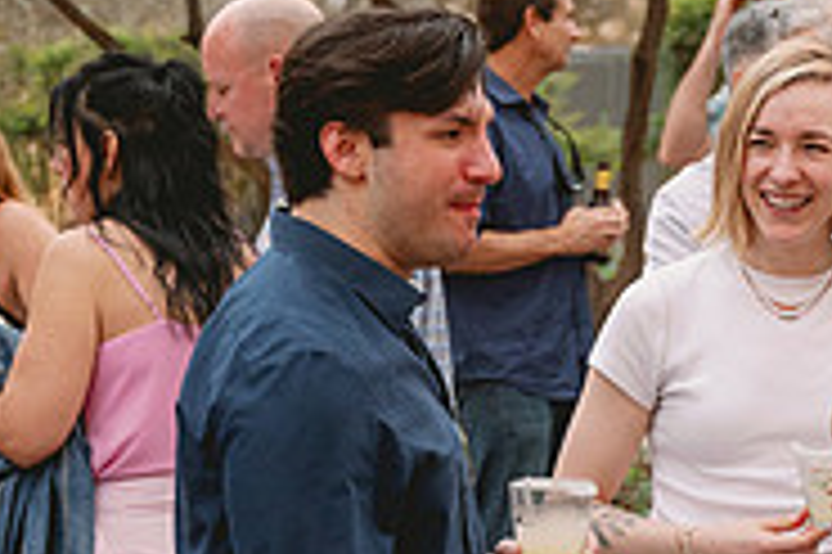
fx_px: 3694
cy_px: 401
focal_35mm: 160
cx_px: 783
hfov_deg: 12.7
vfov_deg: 8.6
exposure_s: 1/320
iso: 2000
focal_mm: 51
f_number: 3.5
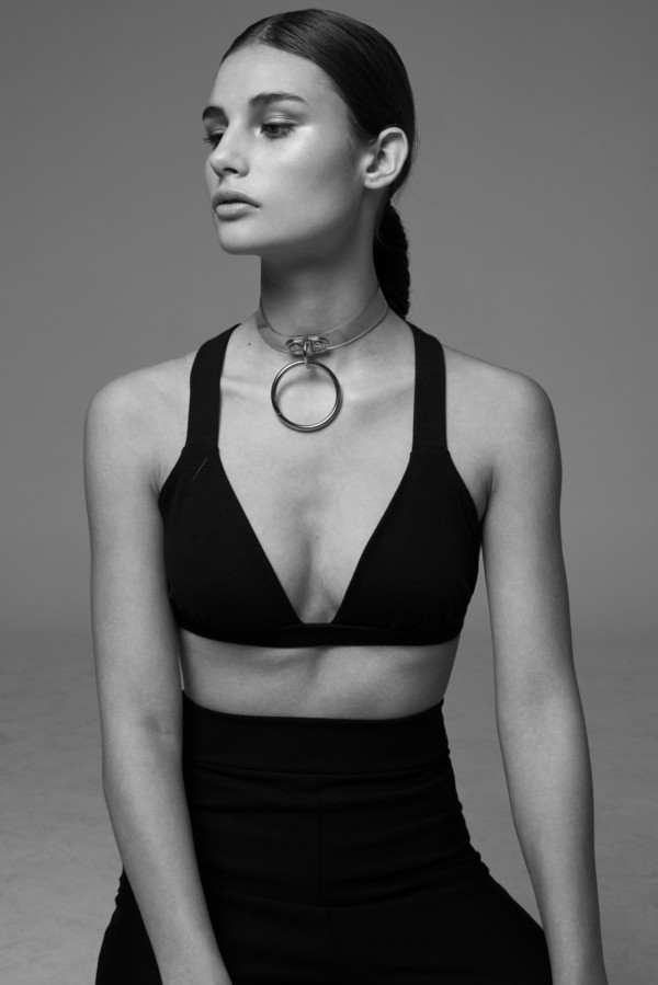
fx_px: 1370
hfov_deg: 27.0
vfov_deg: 39.6
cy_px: 492
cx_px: 329
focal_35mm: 50
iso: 200
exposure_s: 1/160
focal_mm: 50
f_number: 11
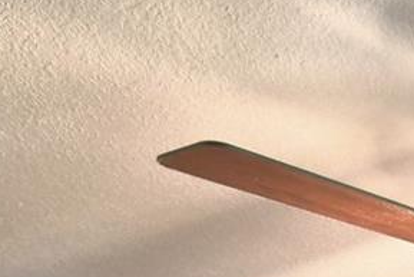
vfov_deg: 12.7
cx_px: 444
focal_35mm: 83
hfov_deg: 23.1
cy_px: 665
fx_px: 955
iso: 400
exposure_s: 1/30
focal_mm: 10
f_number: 4.5
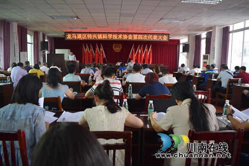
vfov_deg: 47.9
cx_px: 124
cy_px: 83
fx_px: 187
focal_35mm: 27
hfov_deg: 67.4
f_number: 4.8
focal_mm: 18
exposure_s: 1/90
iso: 400
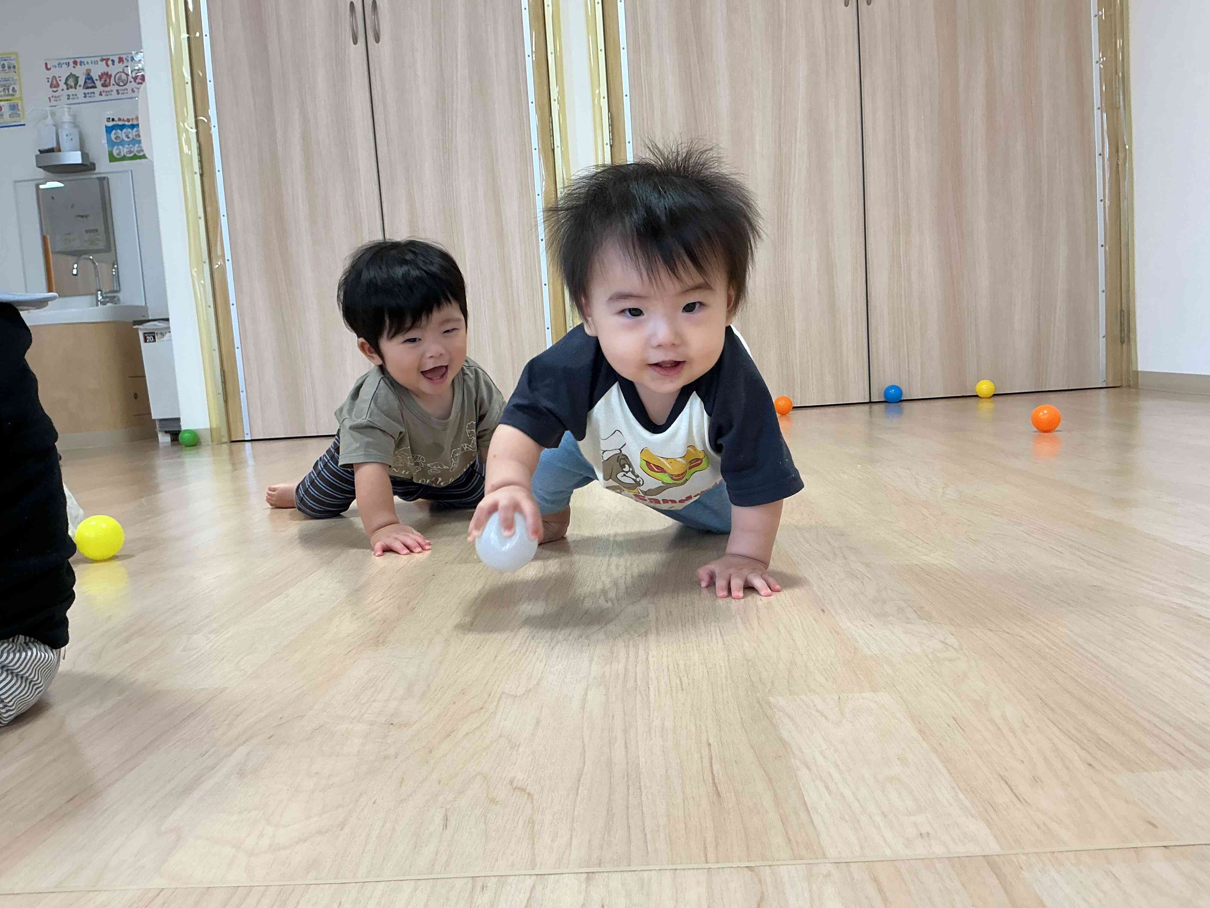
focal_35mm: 29
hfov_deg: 61.7
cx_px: 605
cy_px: 454
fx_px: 1014
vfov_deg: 48.2
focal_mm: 3
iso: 50
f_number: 1.8
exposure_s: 1/120
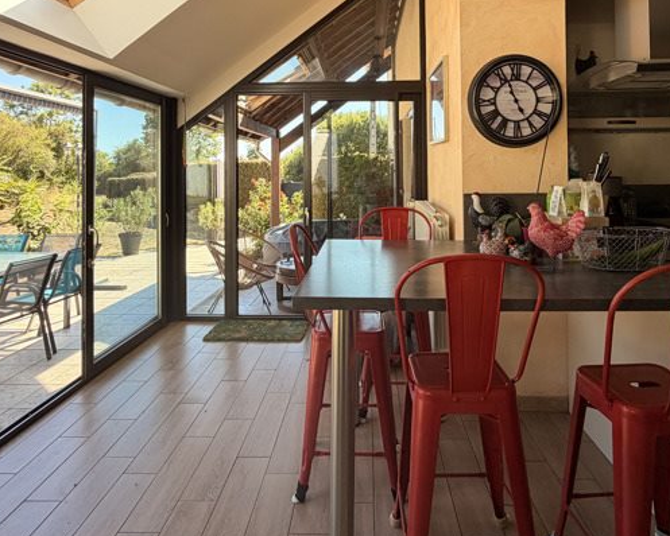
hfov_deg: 75.0
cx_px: 355
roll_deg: -2.0
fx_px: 436
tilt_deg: +1.3
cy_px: 159
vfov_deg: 60.9
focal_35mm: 22
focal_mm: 2.22
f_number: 2.2
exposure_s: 1/170
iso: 40
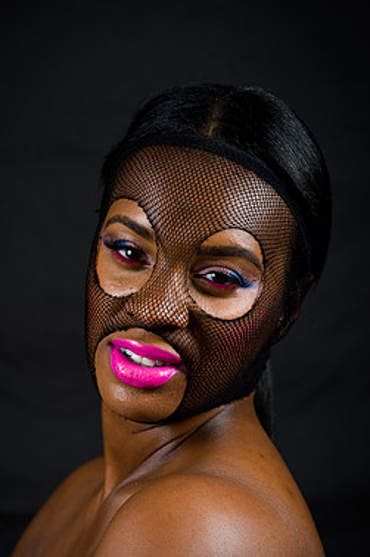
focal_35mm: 238
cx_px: 160
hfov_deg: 5.8
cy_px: 302
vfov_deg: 8.7
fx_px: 3679
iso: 200
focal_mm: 200
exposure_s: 1/125
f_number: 5.6
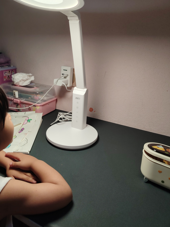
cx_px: 78
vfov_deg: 63.3
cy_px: 104
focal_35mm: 28
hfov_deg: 49.7
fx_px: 183
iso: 1131
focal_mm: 5.25
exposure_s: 1/400
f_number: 1.75
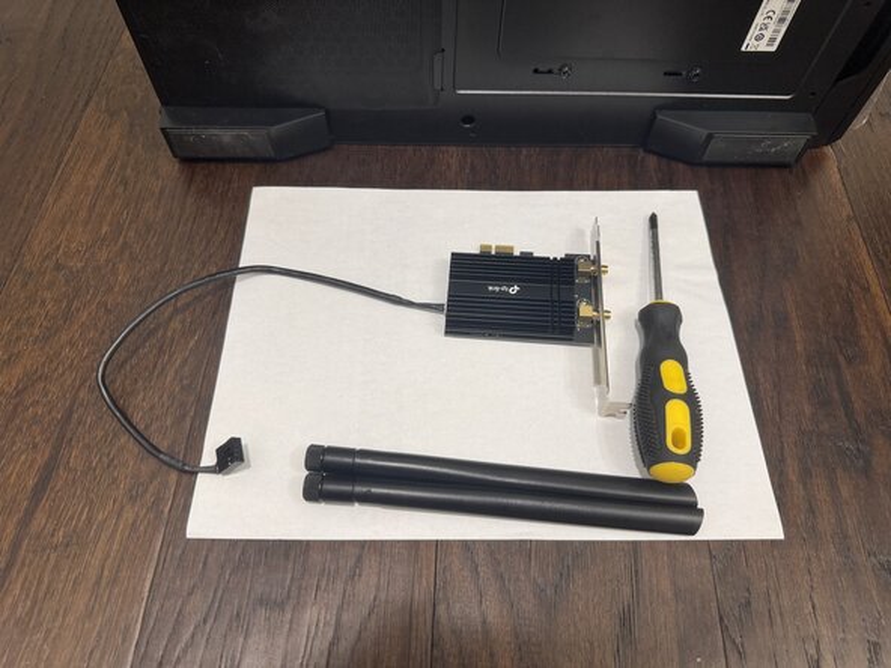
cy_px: 334
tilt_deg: -58.9
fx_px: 618
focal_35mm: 24
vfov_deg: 56.8
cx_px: 446
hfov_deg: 71.6
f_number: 1.78
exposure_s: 1/120
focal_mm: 6.76
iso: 200
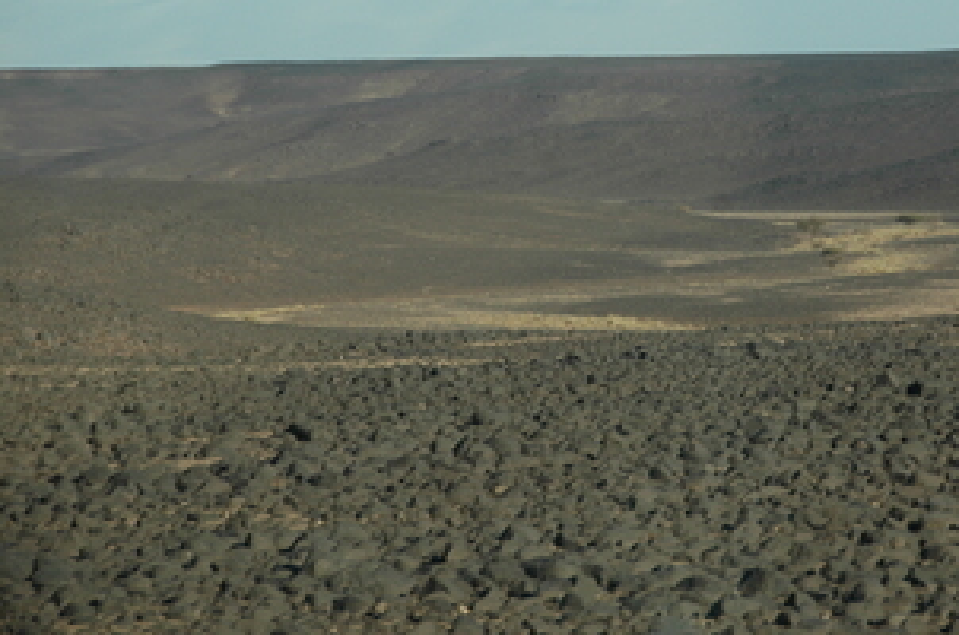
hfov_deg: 7.3
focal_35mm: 284
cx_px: 661
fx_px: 7549
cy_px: 175
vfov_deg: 4.8
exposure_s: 1/800
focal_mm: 130
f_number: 7.1
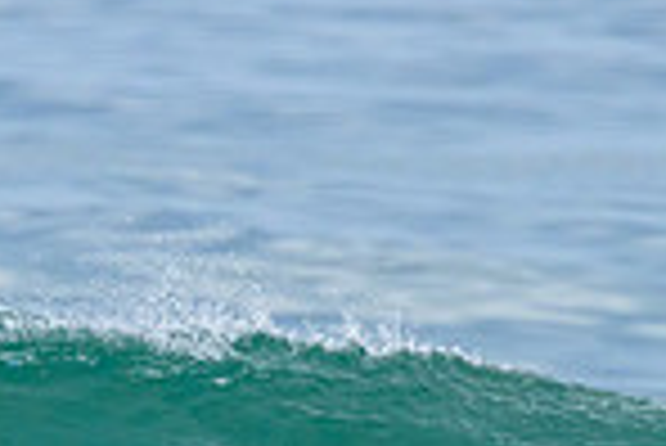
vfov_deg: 0.6
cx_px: 99
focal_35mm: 2474
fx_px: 45813
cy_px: 655
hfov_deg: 0.8
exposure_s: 1/2000
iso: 2000
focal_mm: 630
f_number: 11
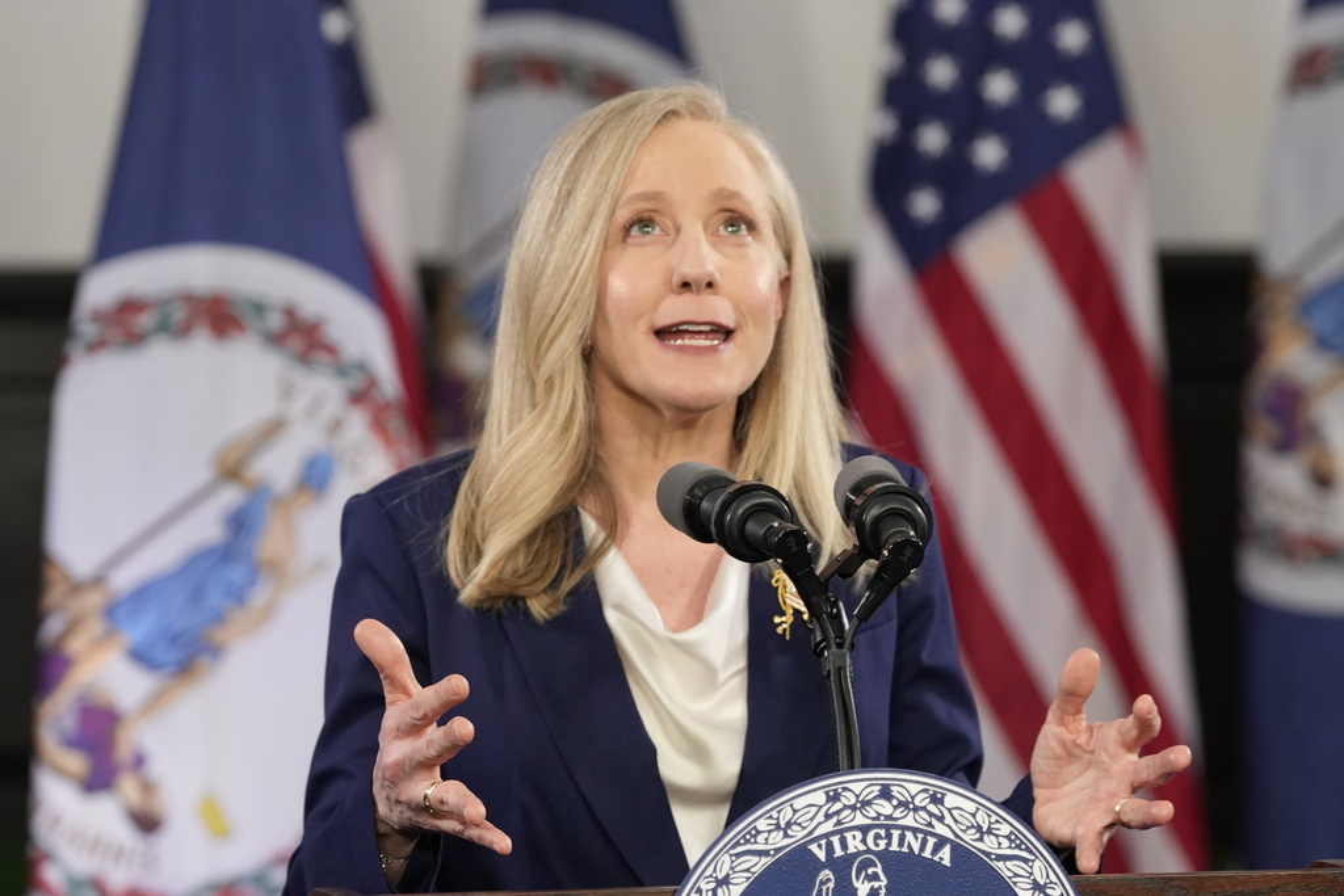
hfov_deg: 10.0
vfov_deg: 6.7
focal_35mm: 205
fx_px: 7654
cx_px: 672
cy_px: 448
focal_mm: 137
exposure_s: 1/250
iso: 1600
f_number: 4
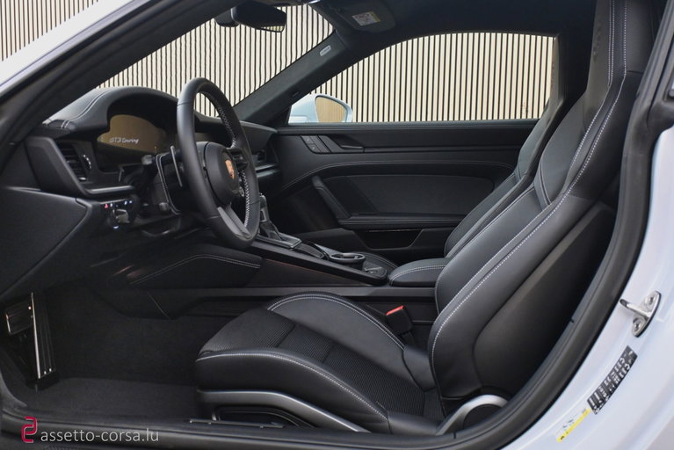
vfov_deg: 35.5
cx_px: 337
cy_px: 225
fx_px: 702
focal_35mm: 38
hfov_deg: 51.3
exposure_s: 1/40
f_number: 4.2
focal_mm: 25
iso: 2000
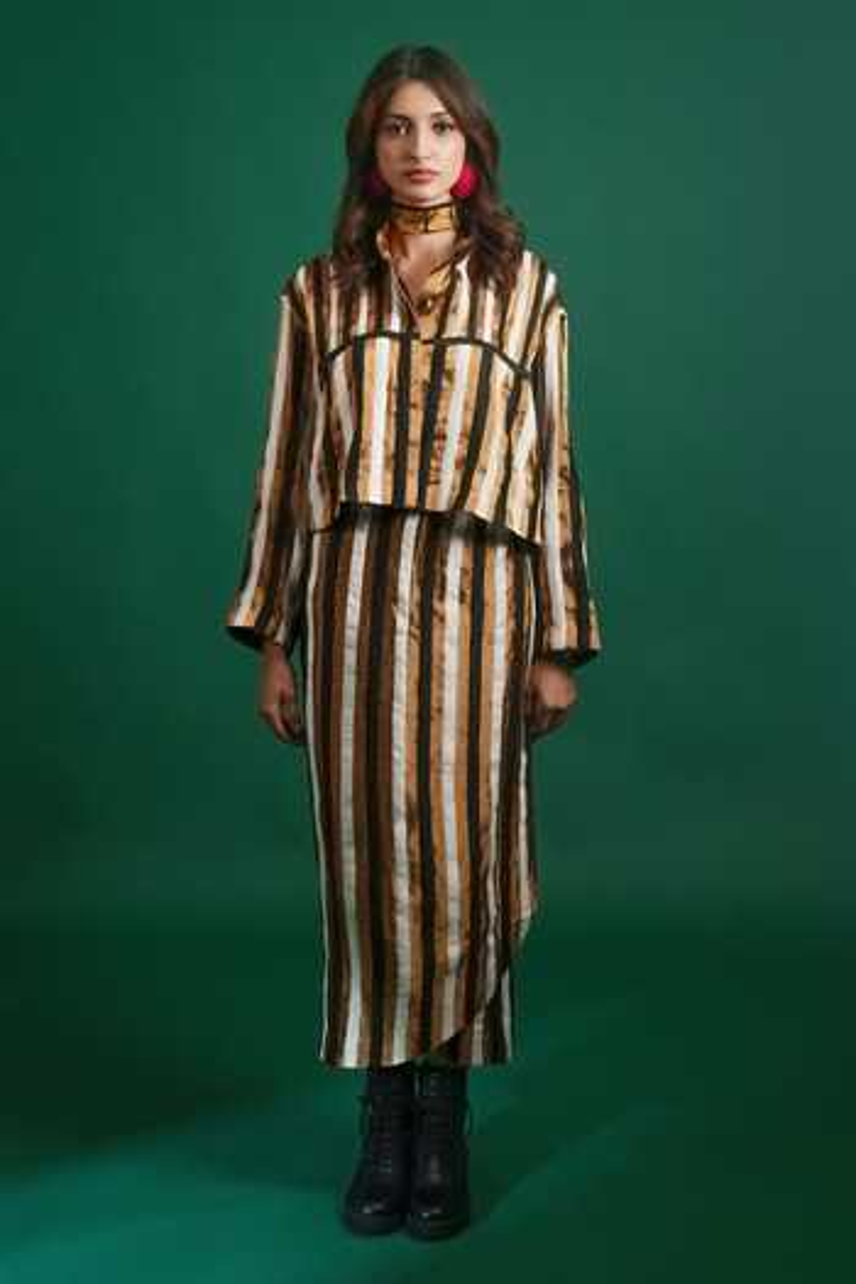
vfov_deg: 39.1
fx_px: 1808
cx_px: 428
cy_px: 642
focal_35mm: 51
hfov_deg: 26.6
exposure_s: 1/640
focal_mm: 50.7
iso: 1600
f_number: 2.8
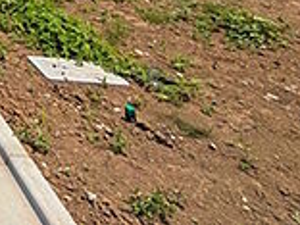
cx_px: -273
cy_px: -206
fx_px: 468
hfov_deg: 20.5
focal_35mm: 54
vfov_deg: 18.9
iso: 47
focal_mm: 1.83
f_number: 2.2
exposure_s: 1/2404
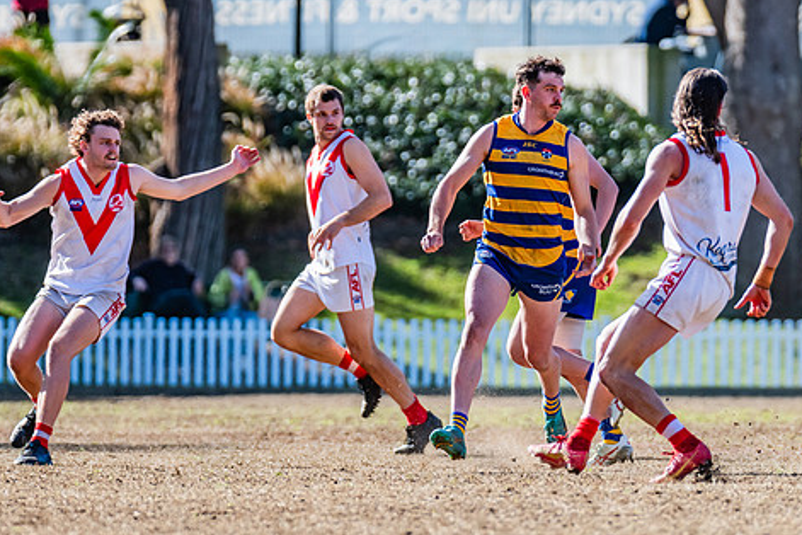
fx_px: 12987
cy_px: 280
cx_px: 550
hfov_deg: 3.5
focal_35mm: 583
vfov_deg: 2.4
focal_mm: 410
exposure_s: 1/1600
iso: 800
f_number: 6.3
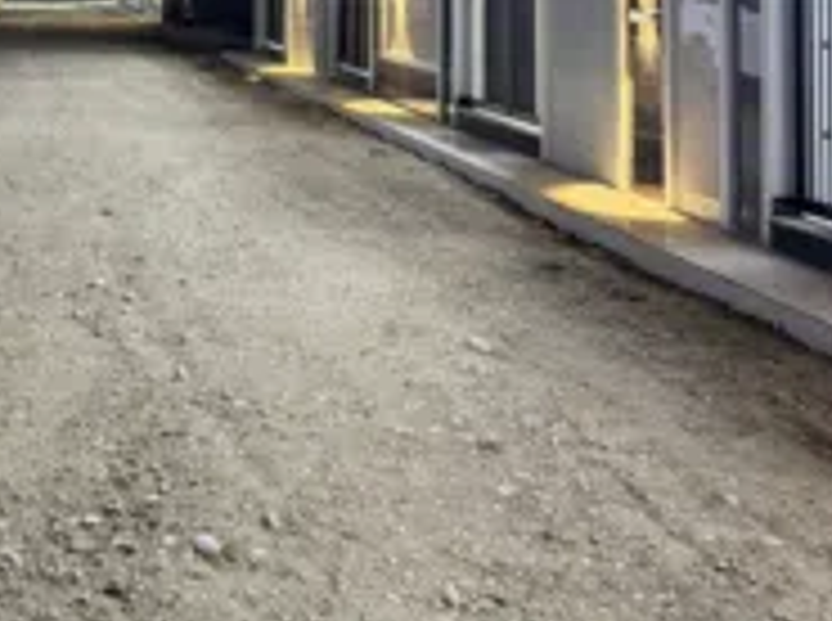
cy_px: -112
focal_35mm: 52
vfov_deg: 25.3
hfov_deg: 36.4
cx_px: 261
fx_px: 1247
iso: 500
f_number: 1.78
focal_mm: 6.76
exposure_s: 1/51
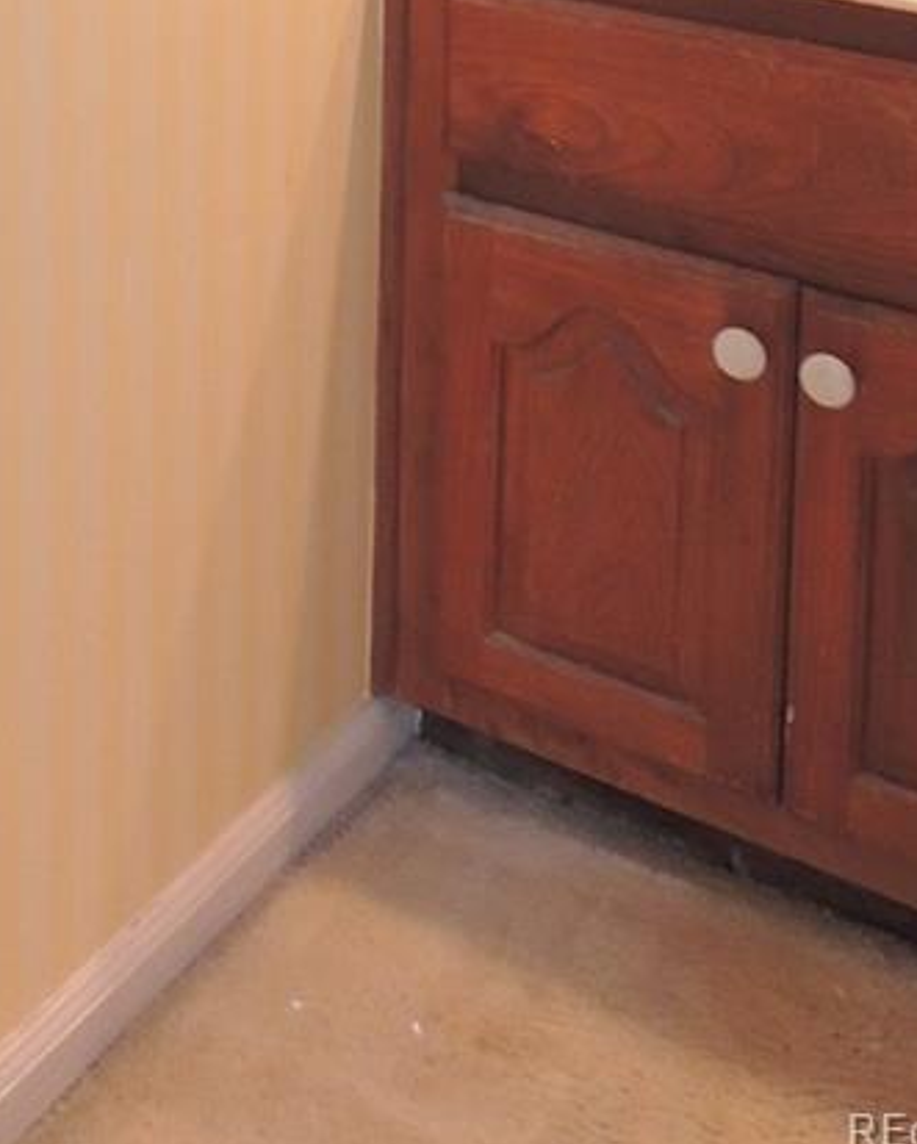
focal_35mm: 68
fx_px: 2304
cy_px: -496
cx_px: -152
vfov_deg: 23.3
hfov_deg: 21.1
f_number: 3
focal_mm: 4.3
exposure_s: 1/40
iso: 360
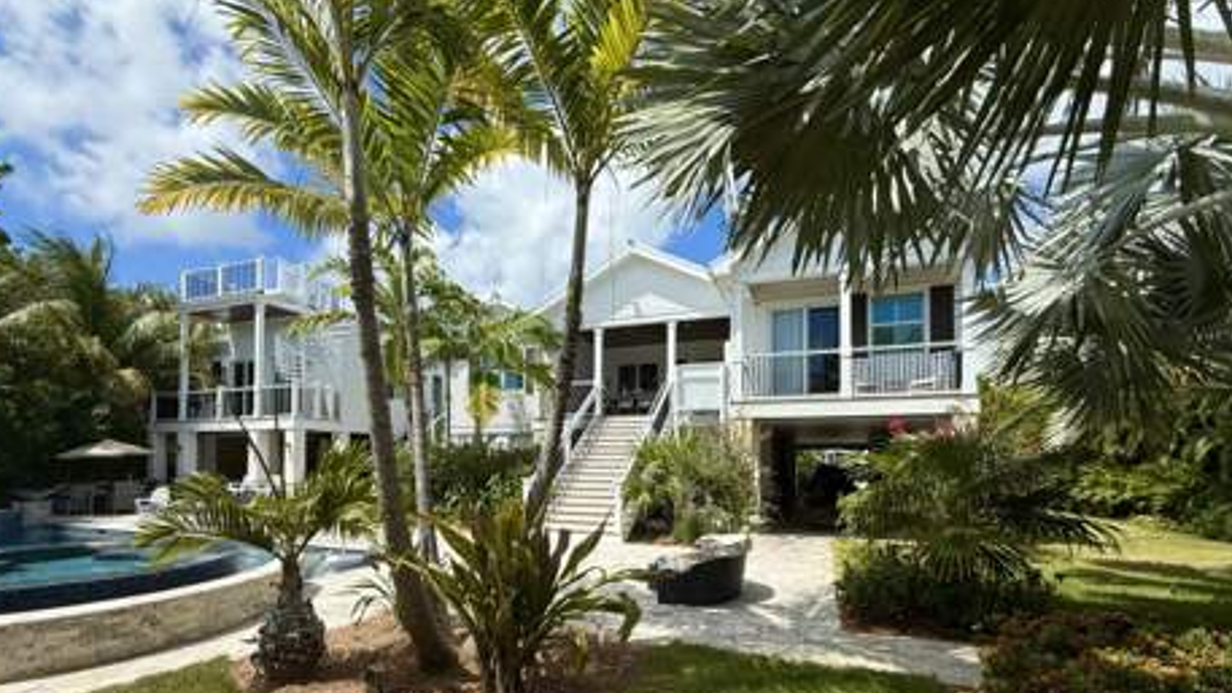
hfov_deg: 99.4
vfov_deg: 66.4
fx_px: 523
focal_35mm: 16
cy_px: 419
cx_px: 609
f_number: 2.2
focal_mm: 2.22
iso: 50
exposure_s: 1/2506
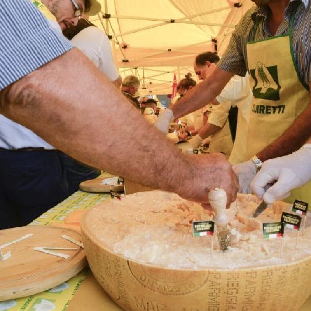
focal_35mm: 27
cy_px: 162
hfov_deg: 59.0
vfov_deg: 59.0
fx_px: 274
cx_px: 143
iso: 400
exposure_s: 1/320
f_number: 9
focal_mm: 20
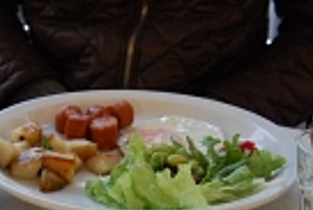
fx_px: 749
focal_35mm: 86
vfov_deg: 15.6
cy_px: 224
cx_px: 125
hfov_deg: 23.6
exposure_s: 1/13
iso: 1600
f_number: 5.6
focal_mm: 20
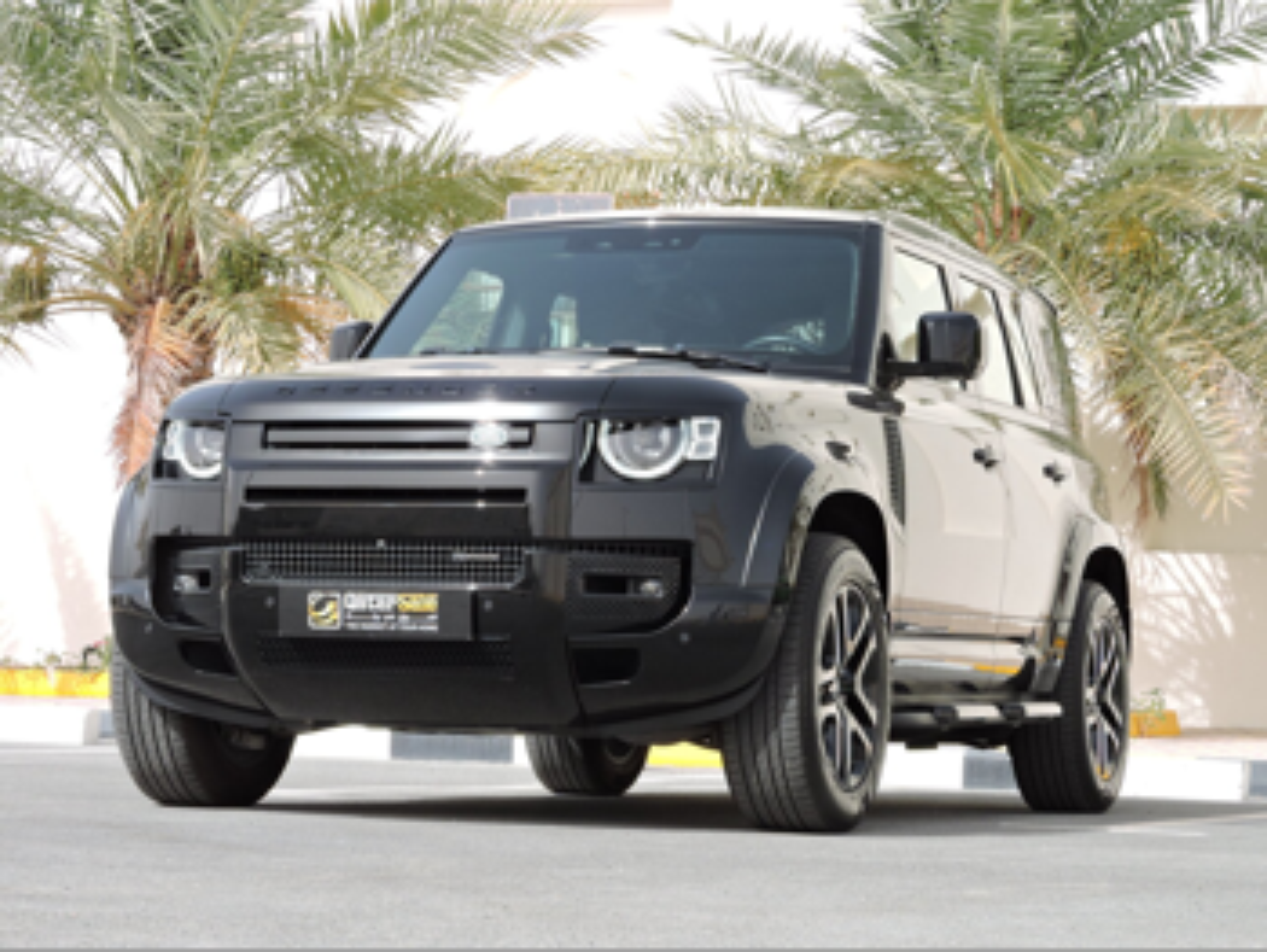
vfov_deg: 14.1
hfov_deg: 18.7
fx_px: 3846
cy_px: 476
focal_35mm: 105
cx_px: 634
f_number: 4.8
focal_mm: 18.8
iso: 100
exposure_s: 1/320
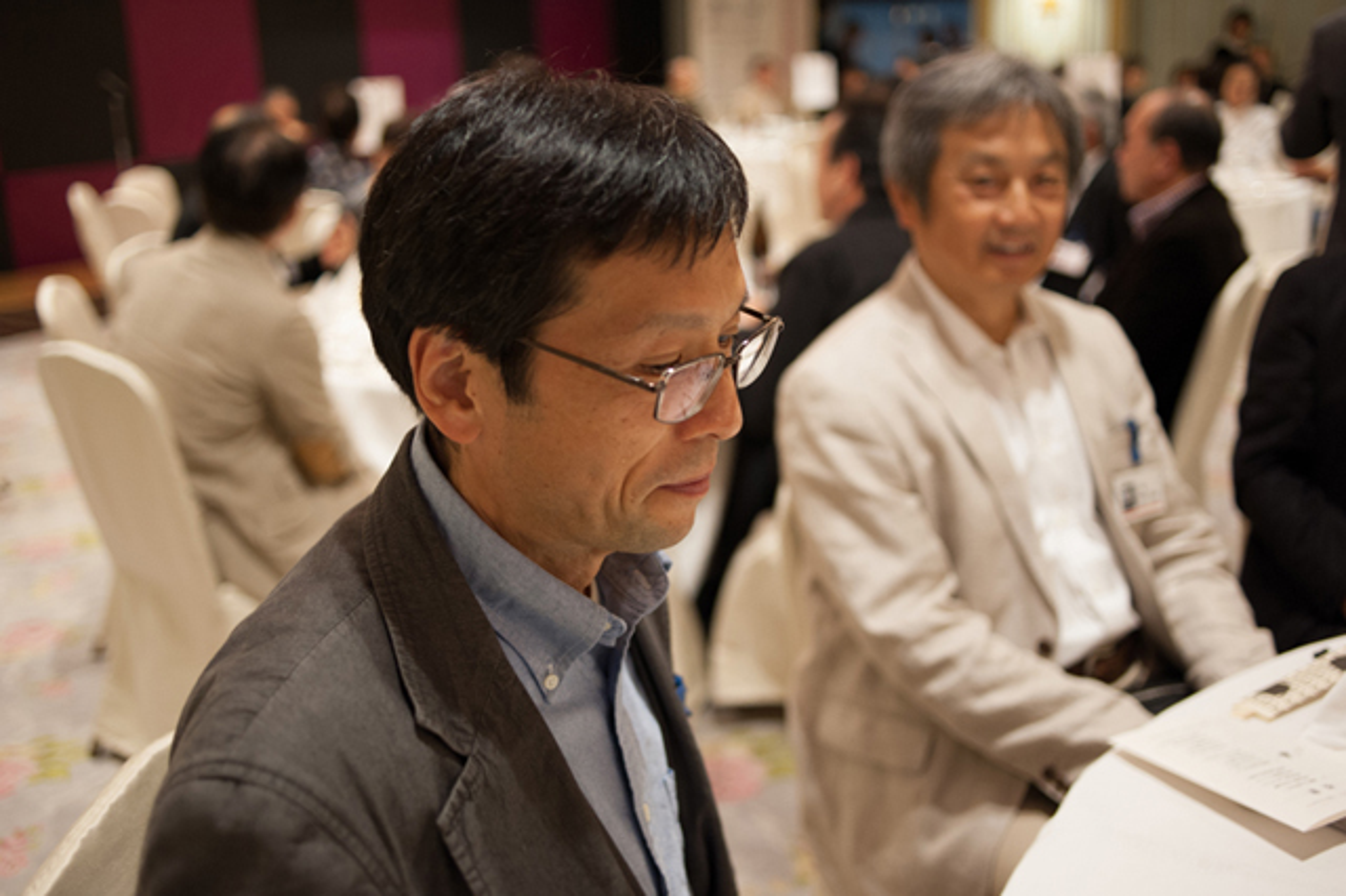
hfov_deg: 54.5
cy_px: 448
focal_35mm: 35
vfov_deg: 37.8
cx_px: 673
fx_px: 1308
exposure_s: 1/100
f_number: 2.8
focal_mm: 35
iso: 1000
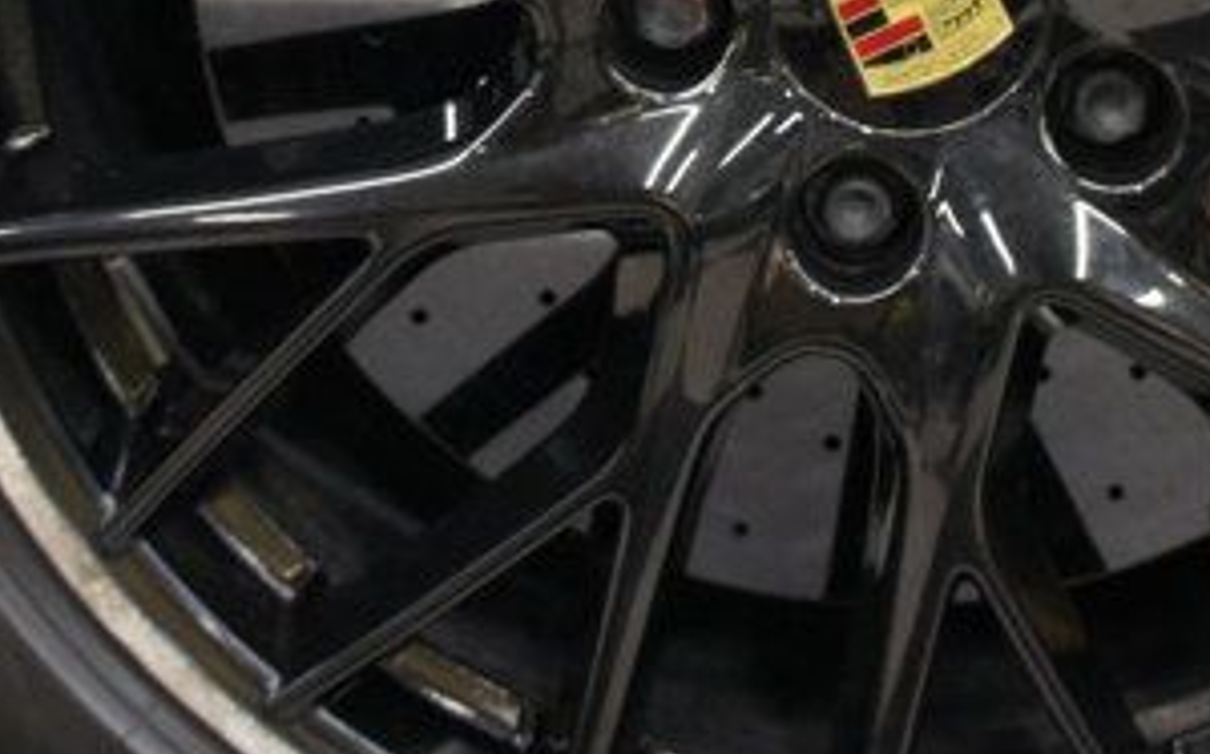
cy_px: -153
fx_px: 3097
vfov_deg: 13.5
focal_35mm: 94
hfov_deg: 22.0
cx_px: 839
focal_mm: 18
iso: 500
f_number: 3.5
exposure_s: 1/30
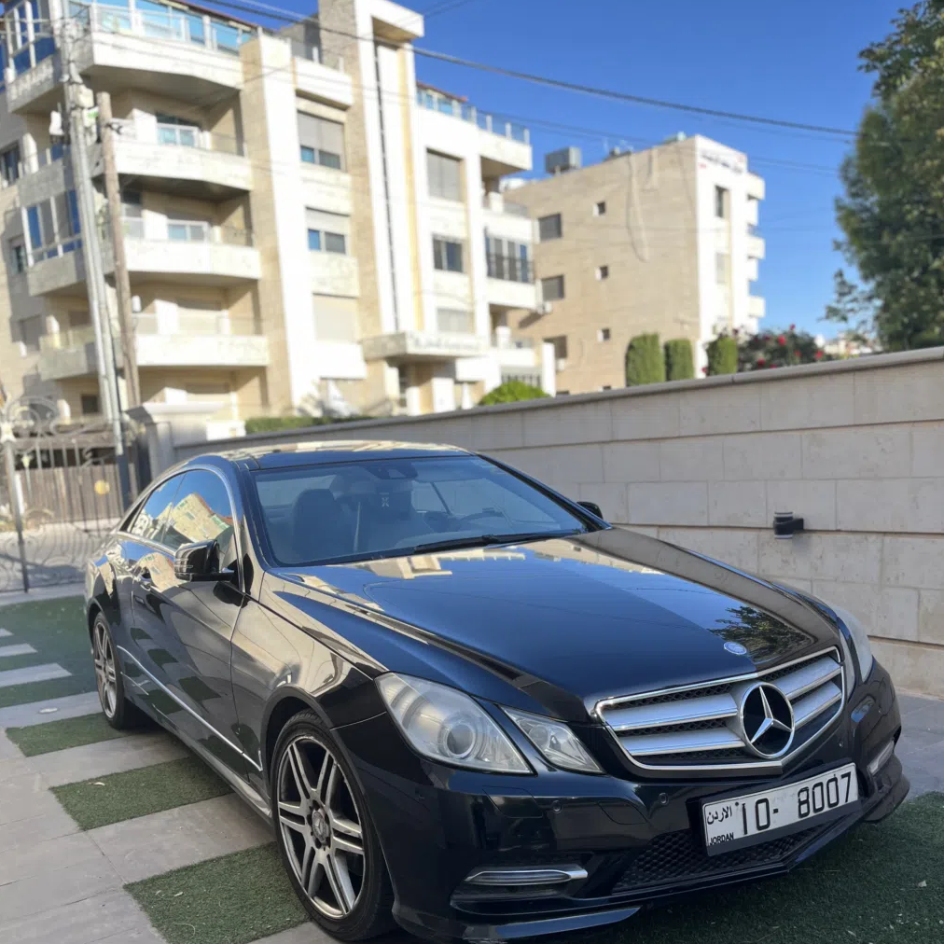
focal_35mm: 31
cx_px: 467
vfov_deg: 52.0
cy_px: 583
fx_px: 956
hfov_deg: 52.5
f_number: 1.6
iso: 50
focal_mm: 5.1
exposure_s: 1/520
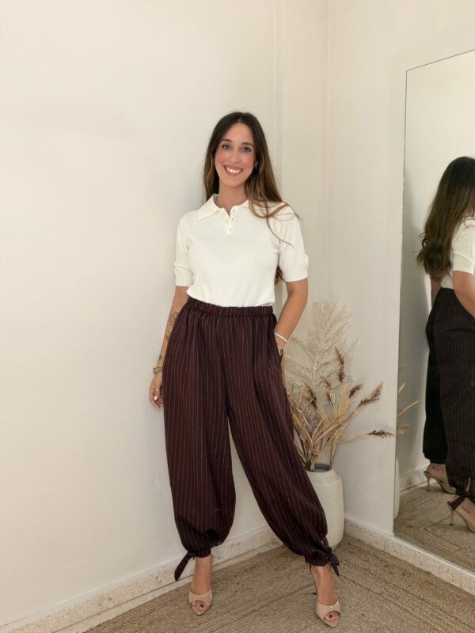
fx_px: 549
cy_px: 316
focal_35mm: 30
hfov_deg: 46.8
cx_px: 238
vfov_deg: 60.0
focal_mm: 2.71
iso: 80
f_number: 1.9
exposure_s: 1/60
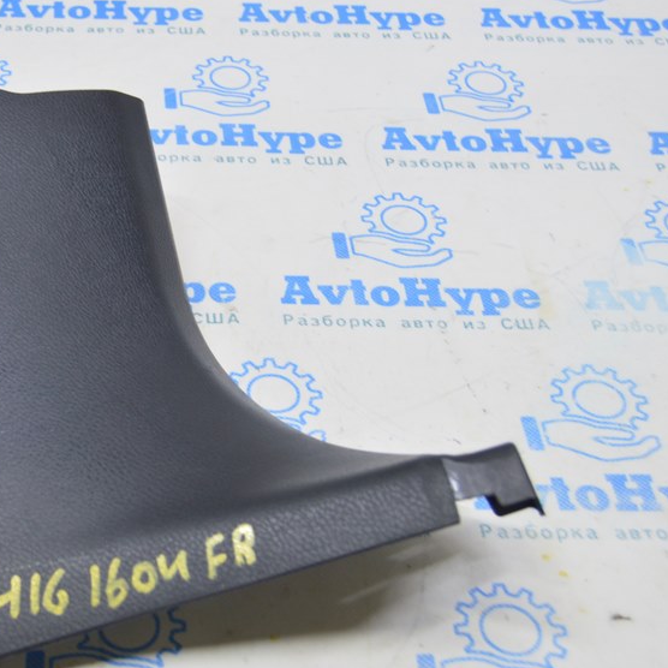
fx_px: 1332
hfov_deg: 27.2
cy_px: 331
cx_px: 78
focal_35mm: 61
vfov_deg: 28.2
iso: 400
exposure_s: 1/20
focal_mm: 26
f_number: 5.6
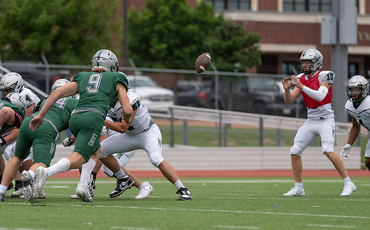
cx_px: 136
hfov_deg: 6.6
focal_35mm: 318
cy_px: 150
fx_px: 3202
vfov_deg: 4.1
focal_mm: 200
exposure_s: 1/1250
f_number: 2.8
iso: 250
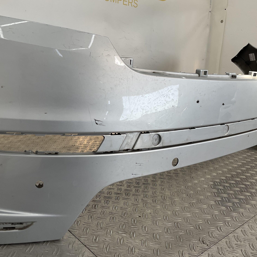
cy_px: 127
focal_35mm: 35
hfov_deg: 47.2
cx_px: 137
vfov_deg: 47.2
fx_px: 294
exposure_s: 1/362
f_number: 1.8
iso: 16
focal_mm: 3
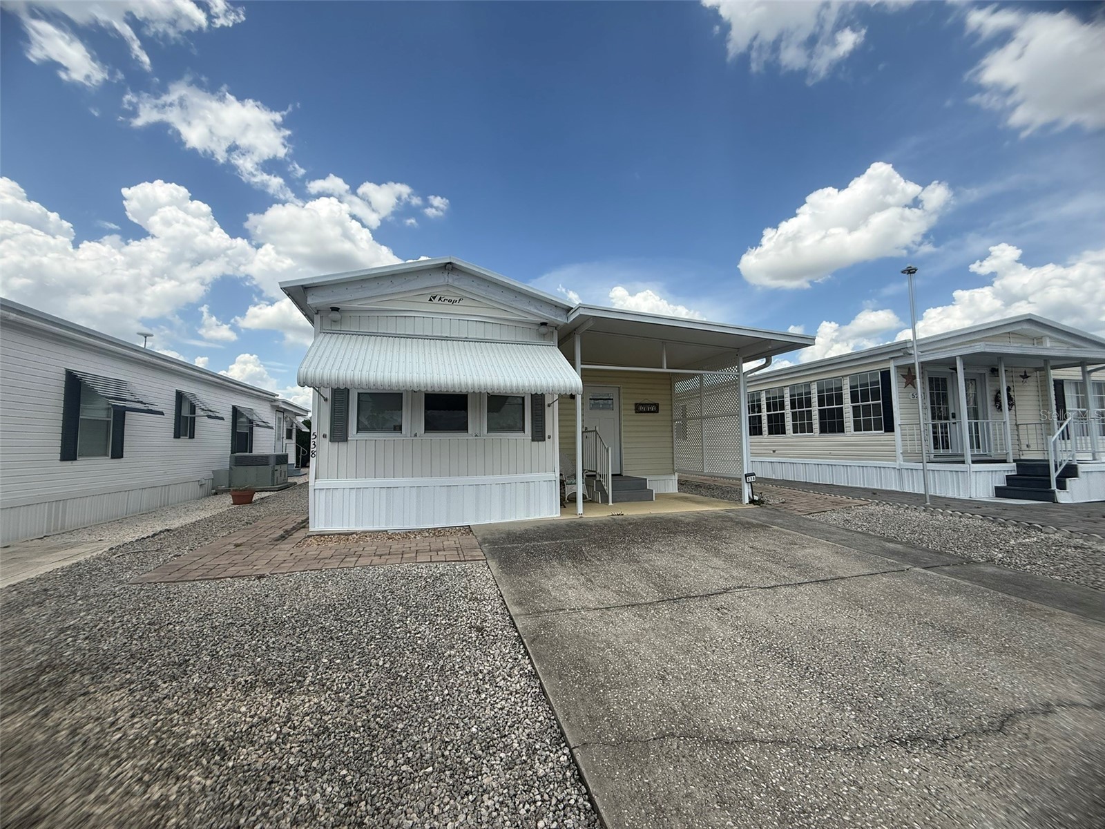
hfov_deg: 102.1
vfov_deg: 85.7
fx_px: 447
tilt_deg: +4.8
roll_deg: +0.4
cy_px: 414
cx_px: 552
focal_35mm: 14
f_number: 2.2
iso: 50
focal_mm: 2.22
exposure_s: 1/2024
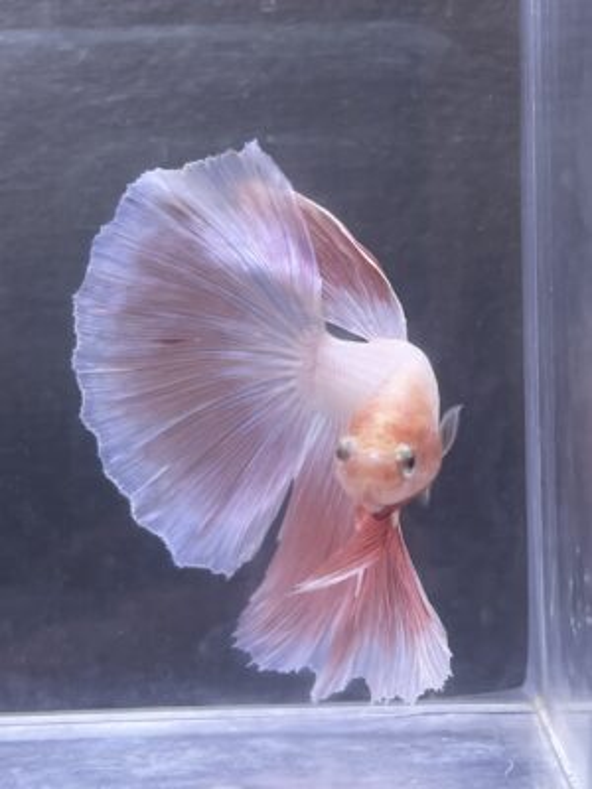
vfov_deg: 67.3
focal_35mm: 26
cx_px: 296
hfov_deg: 53.1
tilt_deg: -3.7
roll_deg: +1.6
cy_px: 394
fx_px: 593
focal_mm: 4.2
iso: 100
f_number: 1.6
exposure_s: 1/100
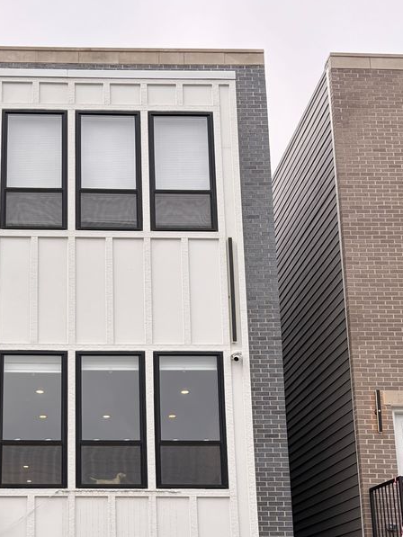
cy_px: 462
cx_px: 67
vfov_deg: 38.2
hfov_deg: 30.0
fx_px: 729
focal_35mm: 47
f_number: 1.6
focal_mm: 5.96
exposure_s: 1/1263
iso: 64
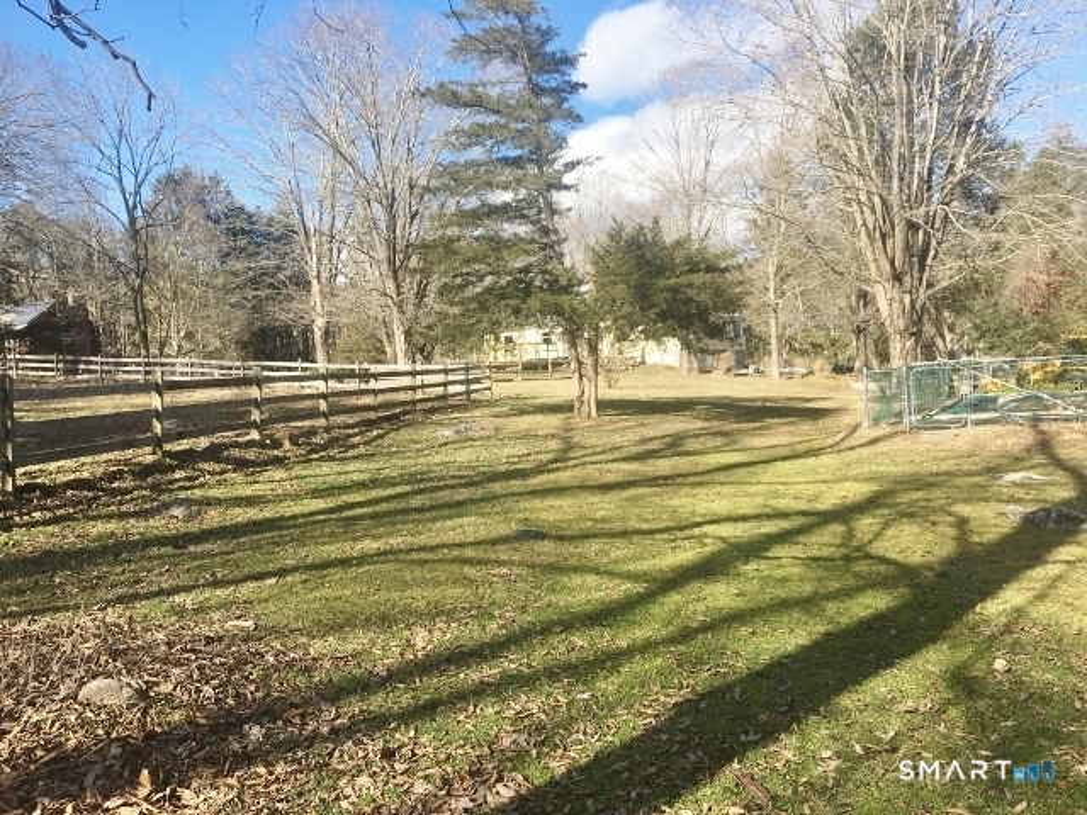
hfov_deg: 61.7
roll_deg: +2.8
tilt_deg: -0.1
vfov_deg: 48.2
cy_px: 408
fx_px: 911
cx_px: 544
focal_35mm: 29
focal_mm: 4.15
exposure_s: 1/884
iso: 25
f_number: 2.2
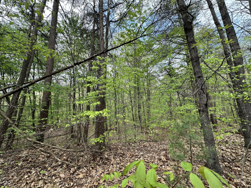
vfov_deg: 85.7
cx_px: 126
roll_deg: +1.9
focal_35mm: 14
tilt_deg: +7.7
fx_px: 101
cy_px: 94
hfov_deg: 102.1
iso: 40
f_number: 2.2
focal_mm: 2.22
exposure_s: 1/273
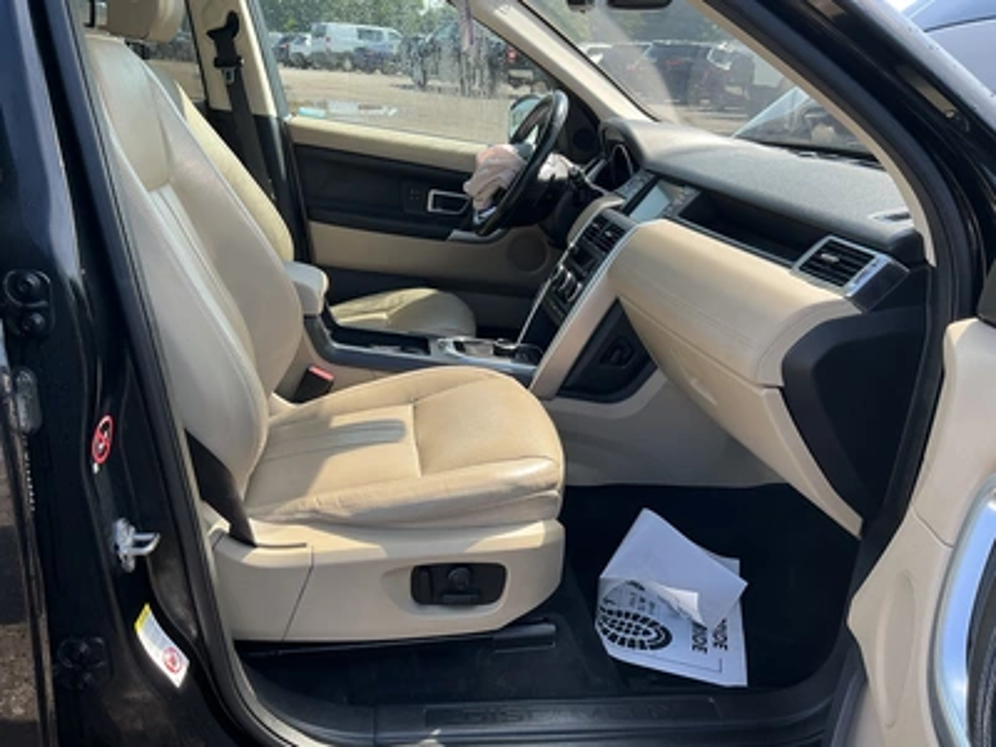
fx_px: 806
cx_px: 498
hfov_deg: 63.4
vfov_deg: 49.7
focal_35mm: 28
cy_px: 374
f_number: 1.8
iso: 25
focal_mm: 3
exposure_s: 1/259
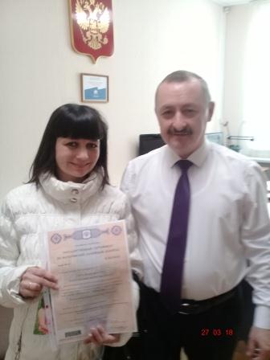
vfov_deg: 58.4
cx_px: 135
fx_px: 322
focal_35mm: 31
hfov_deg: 45.4
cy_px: 180
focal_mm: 3.3
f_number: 2.2
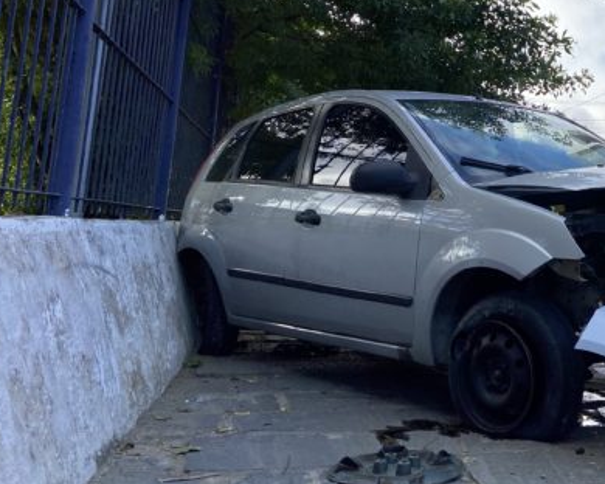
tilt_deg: +9.7
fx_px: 895
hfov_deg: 34.7
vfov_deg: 29.7
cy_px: 116
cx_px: 572
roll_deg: -2.7
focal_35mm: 50
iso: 32
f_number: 1.8
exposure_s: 1/998
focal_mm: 4.25
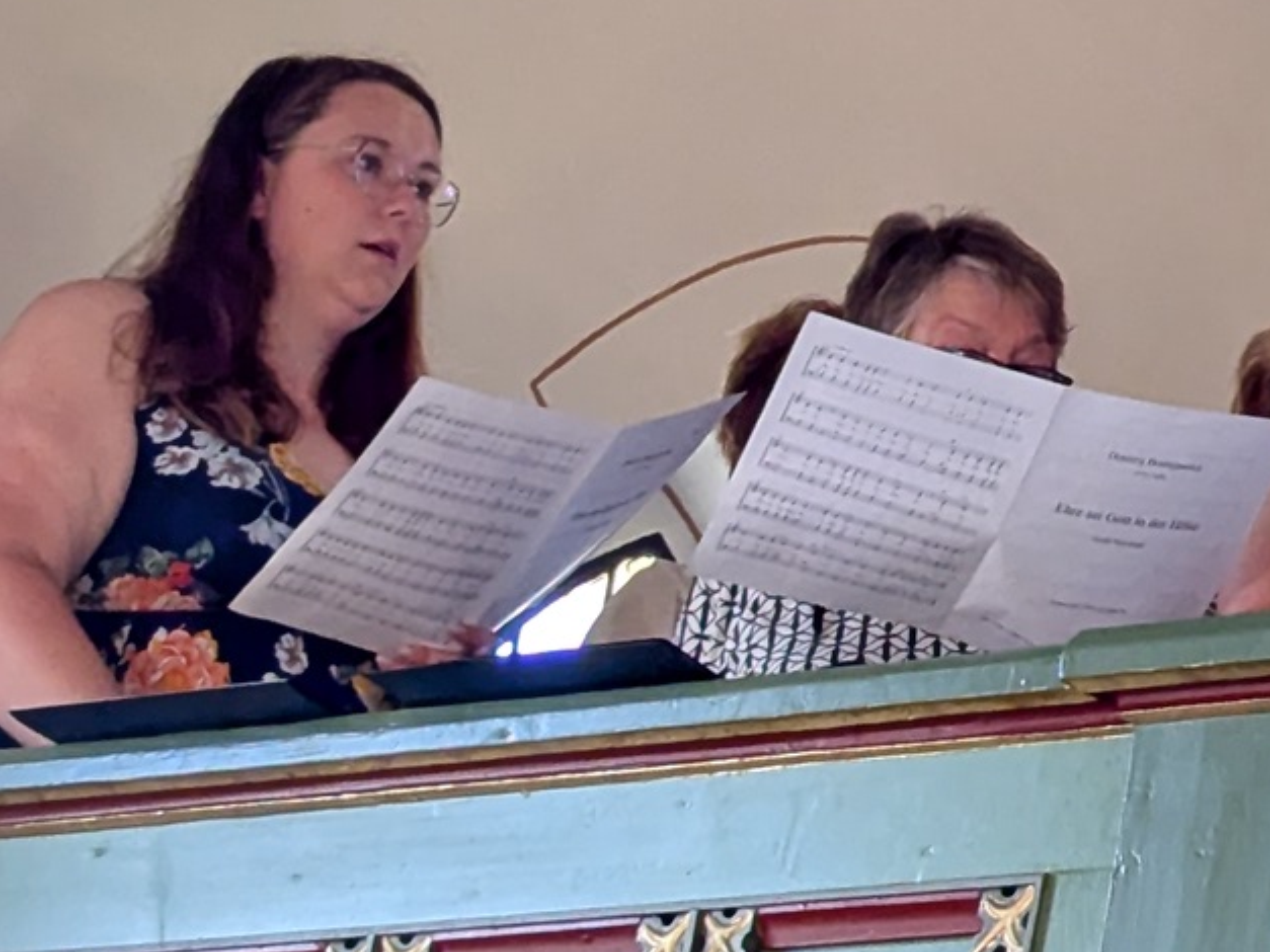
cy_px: 2
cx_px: 1940
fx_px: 7190
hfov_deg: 9.8
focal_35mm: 196
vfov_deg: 7.5
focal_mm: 6.81
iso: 85
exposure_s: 1/33.3
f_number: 1.85
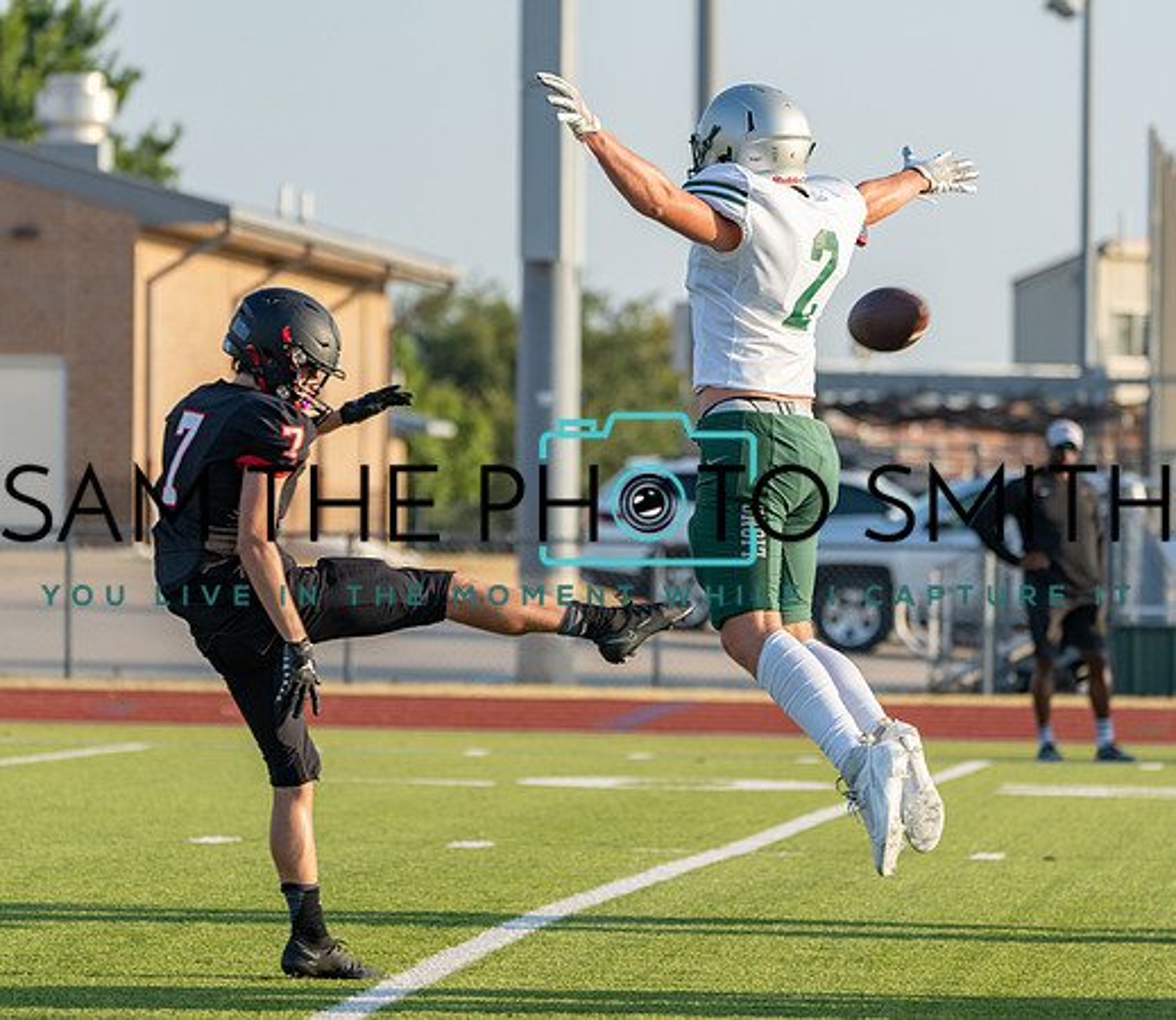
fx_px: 9170
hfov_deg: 7.3
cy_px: 534
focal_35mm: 255
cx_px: 591
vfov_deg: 6.4
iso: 500
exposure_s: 1/1250
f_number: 5.6
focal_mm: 206
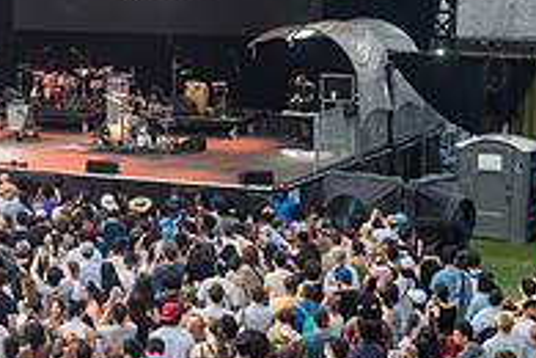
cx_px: -38
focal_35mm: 104
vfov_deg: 13.1
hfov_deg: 18.9
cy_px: 92
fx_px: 1548
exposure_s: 1/320
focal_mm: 35
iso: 800
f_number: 3.5
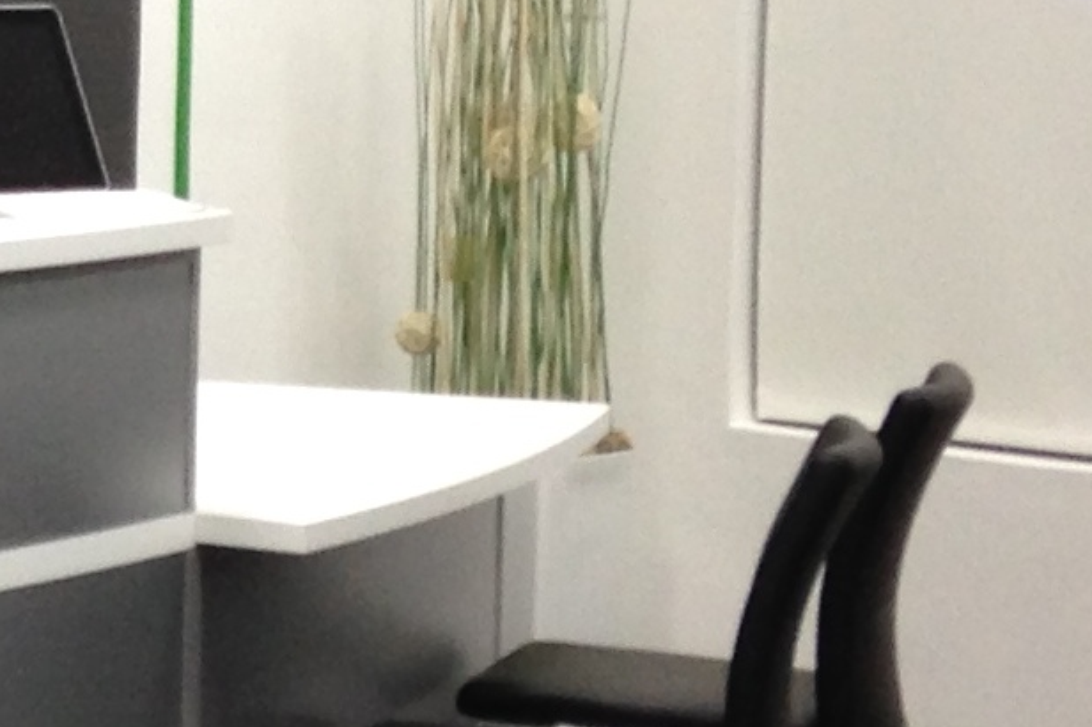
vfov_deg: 7.5
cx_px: -909
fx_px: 5517
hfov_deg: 10.6
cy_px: 99
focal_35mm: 182
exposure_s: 1/20
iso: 80
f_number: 2.4
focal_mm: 4.12
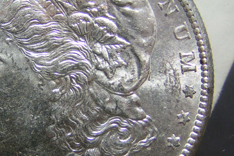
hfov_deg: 17.4
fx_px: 760
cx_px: 72
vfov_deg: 11.7
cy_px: 84
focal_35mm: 117
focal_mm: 9.7
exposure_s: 1/60
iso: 80
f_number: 3.2
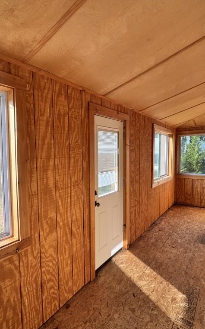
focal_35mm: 20
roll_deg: +0.7
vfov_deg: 85.1
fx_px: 179
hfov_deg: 59.2
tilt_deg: -4.2
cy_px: 164
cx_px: 82
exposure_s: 1/184
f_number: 2.2
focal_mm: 2.22
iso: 40
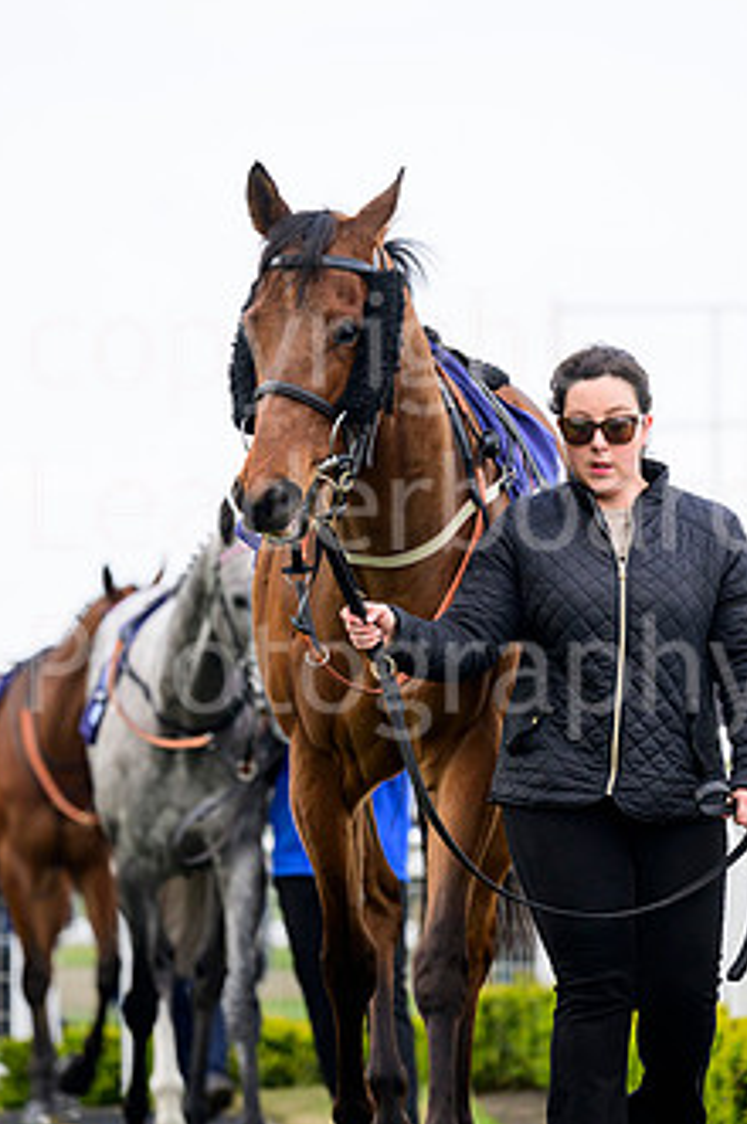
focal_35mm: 354
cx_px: 404
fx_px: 11041
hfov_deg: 3.9
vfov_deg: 5.8
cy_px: 530
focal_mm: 260
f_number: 5.6
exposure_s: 1/1250
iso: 1000
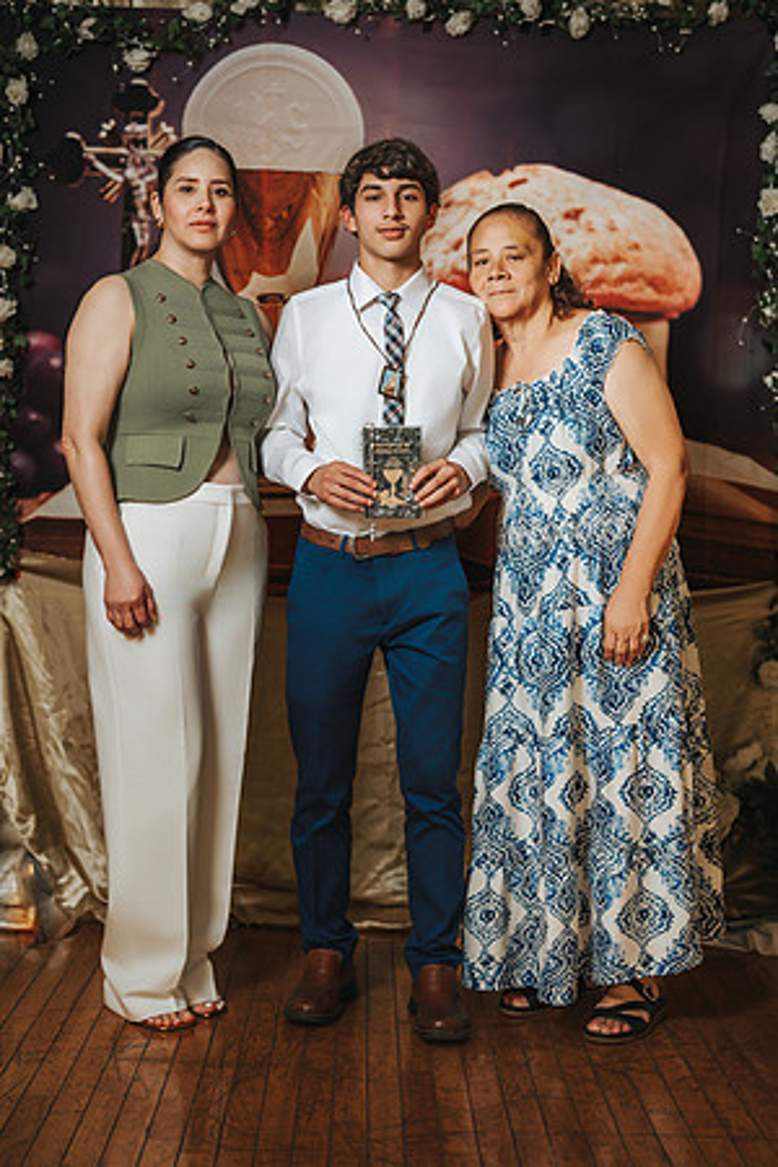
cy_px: 584
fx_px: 1621
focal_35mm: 50
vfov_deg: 39.6
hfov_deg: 27.0
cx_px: 389
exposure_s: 1/250
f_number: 2
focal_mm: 50
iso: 400
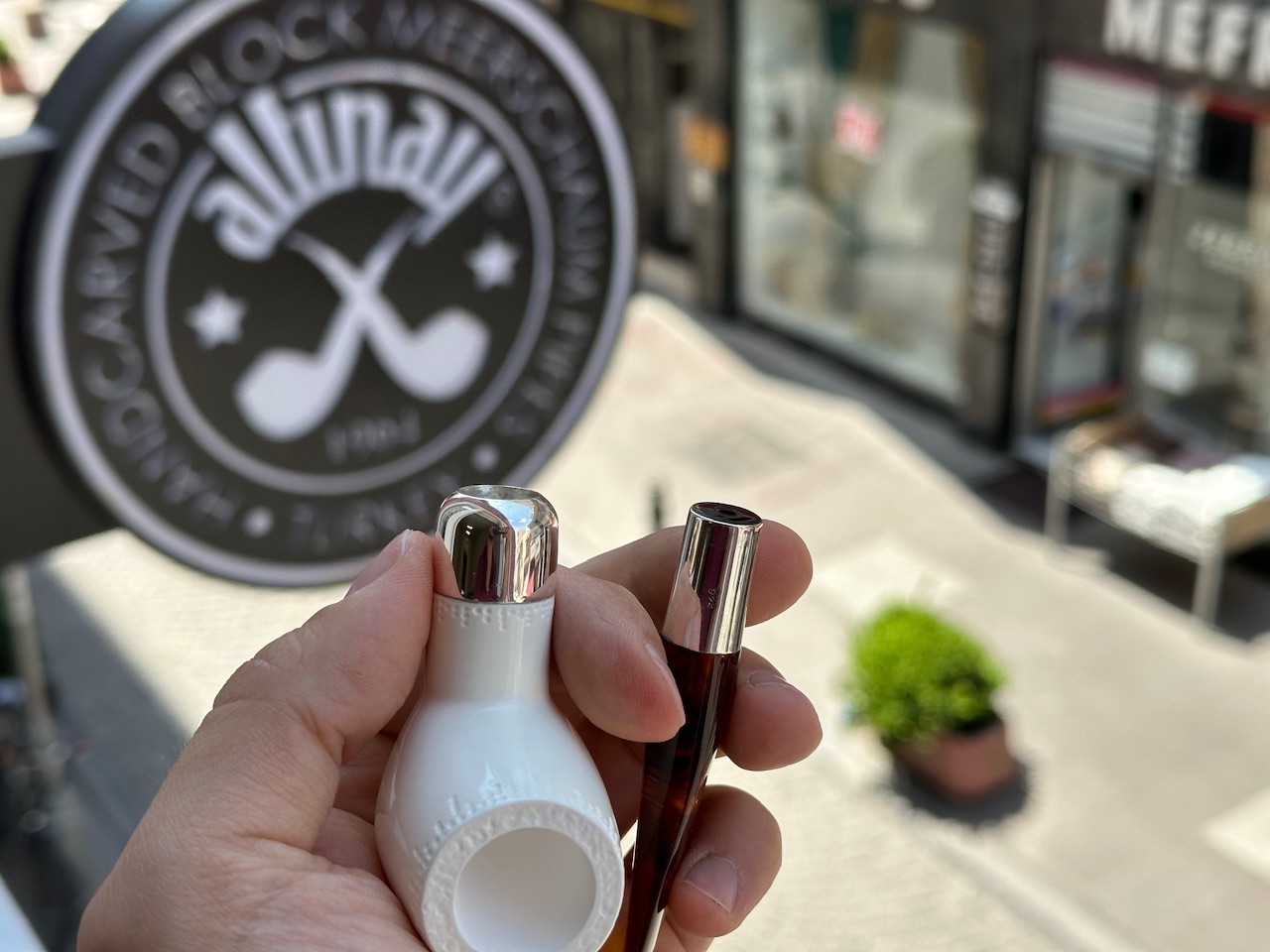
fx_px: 1761
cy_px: 476
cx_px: 635
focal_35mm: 48
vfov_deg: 30.3
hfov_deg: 39.7
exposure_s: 1/1695
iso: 64
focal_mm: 6.86
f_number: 1.78
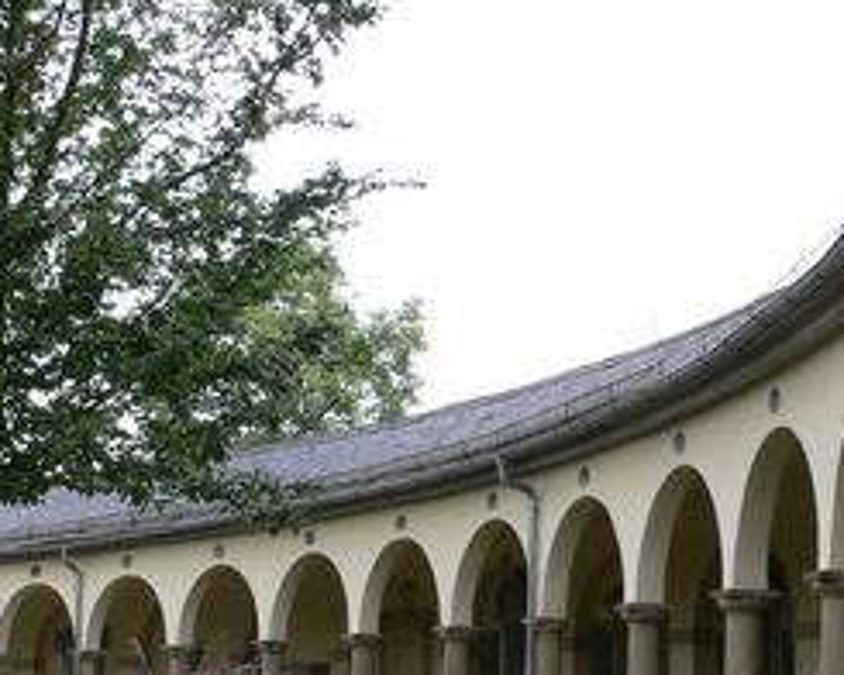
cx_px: 162
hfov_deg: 24.0
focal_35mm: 78
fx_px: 1948
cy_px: 637
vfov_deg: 19.2
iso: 80
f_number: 5
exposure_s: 1/125
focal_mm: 7.4
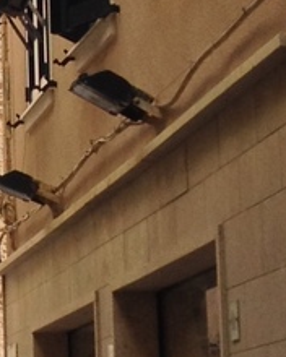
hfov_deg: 6.1
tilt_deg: +5.7
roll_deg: +1.5
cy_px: 146
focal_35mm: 248
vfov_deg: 7.8
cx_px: -275
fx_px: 2624
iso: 50
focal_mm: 4.28
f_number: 2.4
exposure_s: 1/418
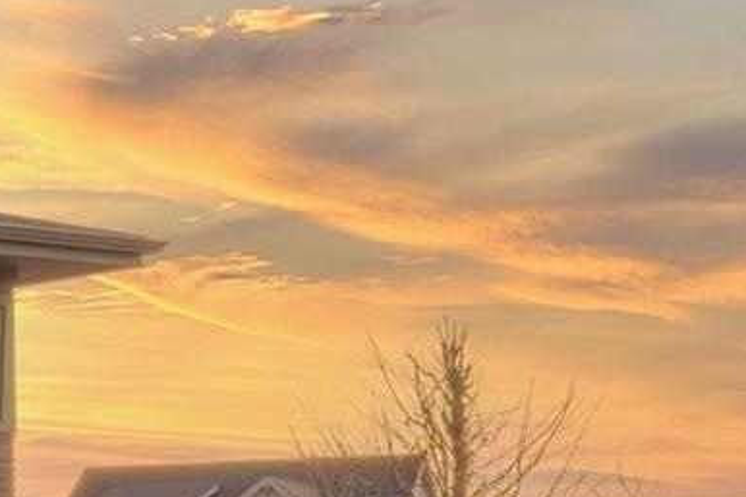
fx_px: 2403
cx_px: -763
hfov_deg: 14.5
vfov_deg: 11.6
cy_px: 561
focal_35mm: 116
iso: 640
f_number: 14
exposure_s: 1/1.25
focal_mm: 28
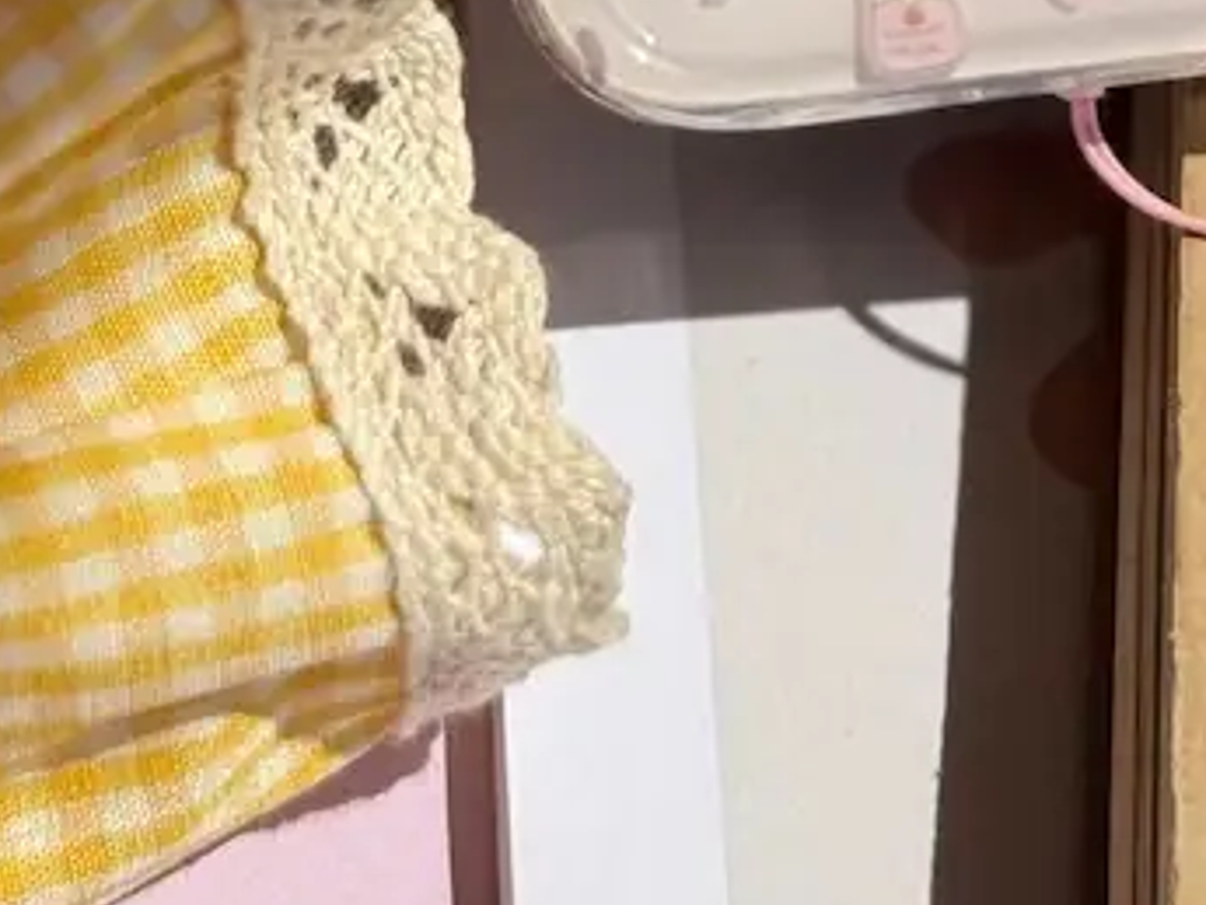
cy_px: -1045
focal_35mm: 178
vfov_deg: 7.9
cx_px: 818
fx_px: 6204
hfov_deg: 11.1
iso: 64
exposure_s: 1/12500
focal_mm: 6.76
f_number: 1.78
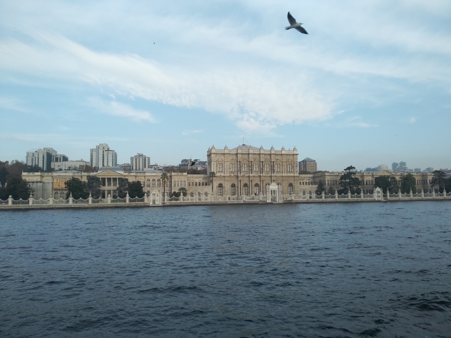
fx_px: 339
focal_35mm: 26
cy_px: 169
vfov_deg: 53.1
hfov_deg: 67.3
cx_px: 226
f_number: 2.2
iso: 100
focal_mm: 3.82
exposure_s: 1/977
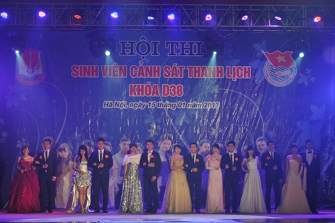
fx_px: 726
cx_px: 168
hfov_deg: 26.0
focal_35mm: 78
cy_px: 112
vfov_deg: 17.5
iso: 4000
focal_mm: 78
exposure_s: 1/1000
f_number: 4.5
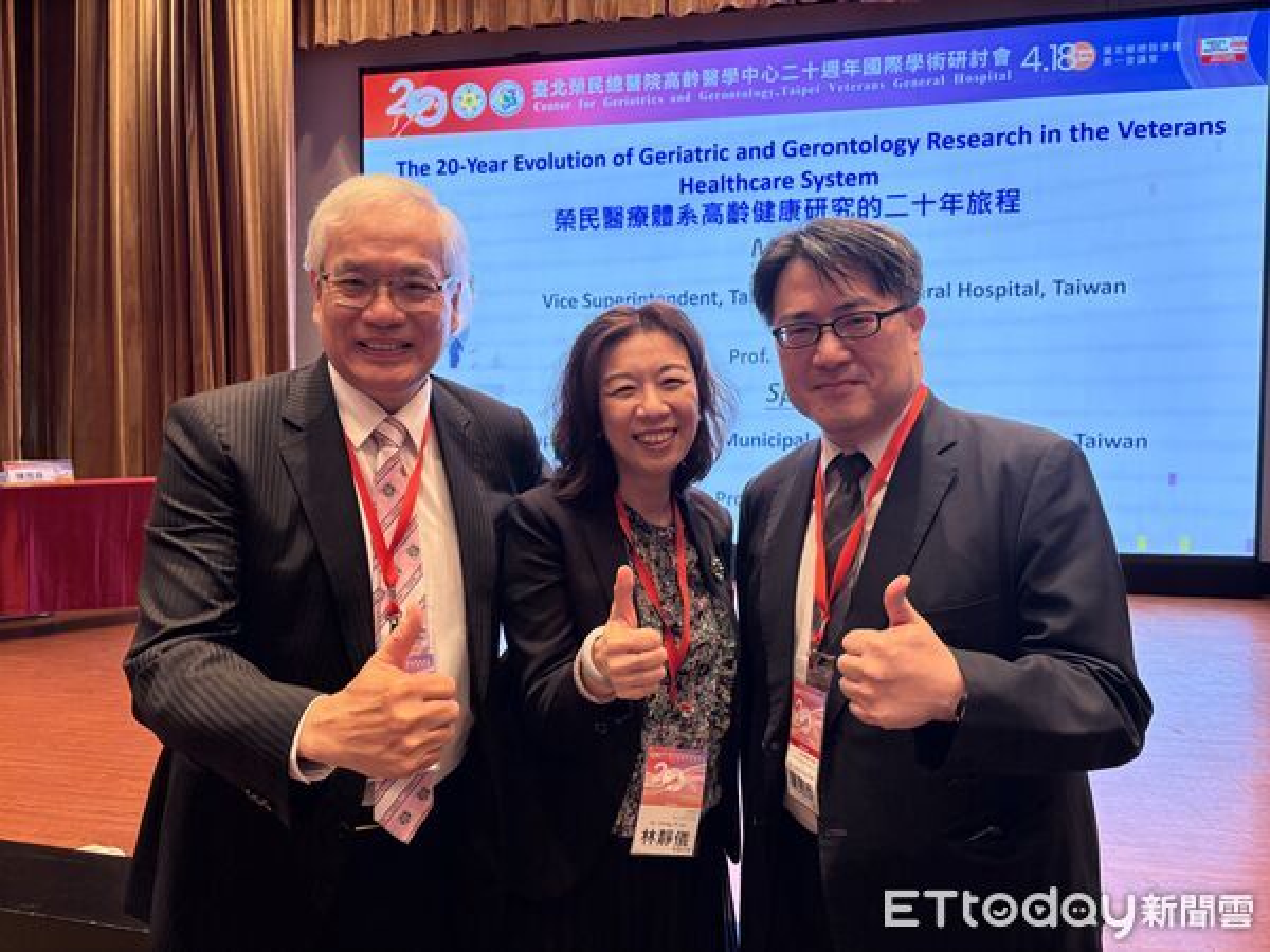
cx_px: 635
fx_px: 954
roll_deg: +0.3
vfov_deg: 53.1
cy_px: 476
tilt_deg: -2.5
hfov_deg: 67.3
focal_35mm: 26
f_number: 1.6
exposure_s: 1/60
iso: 160
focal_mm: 5.96
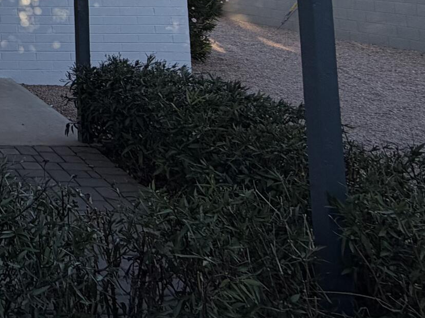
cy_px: -120
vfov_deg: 24.2
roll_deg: -0.1
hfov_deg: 27.8
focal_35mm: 51
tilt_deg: +6.4
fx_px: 626
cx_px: -185
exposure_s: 1/502
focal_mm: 2.22
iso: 50
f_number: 2.2
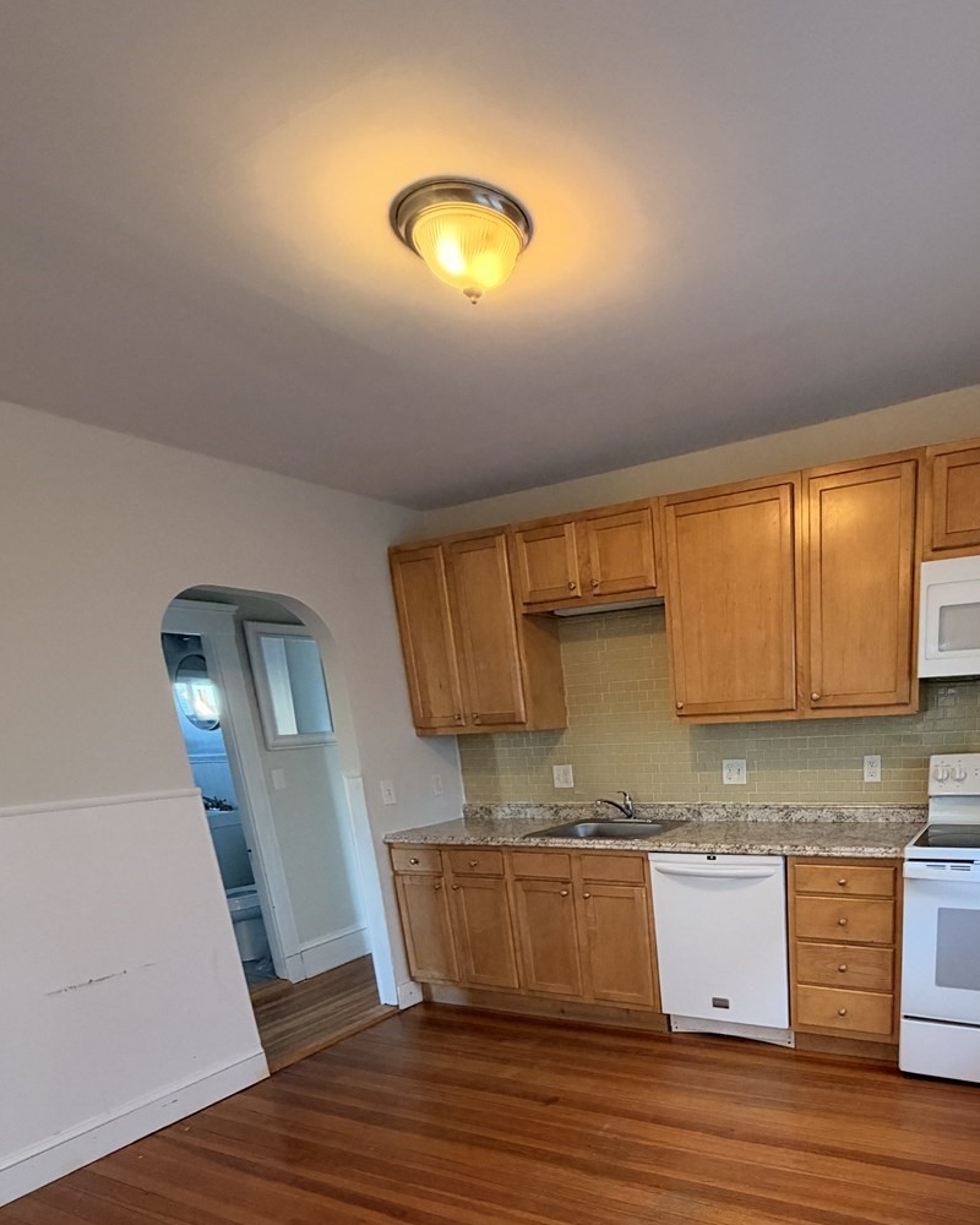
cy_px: 925
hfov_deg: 62.9
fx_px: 761
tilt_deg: -15.7
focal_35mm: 21
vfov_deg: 72.1
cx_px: 697
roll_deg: +3.0
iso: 500
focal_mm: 2.22
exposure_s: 1/60
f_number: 2.2
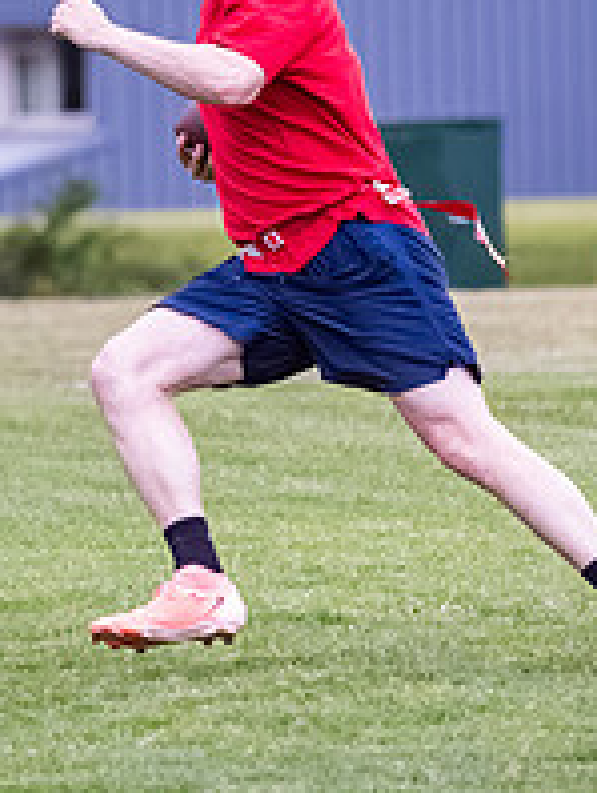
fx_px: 15626
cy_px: 280
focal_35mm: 681
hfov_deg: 2.2
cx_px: 158
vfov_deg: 2.9
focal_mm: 150
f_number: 2.8
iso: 6400
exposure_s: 1/1250
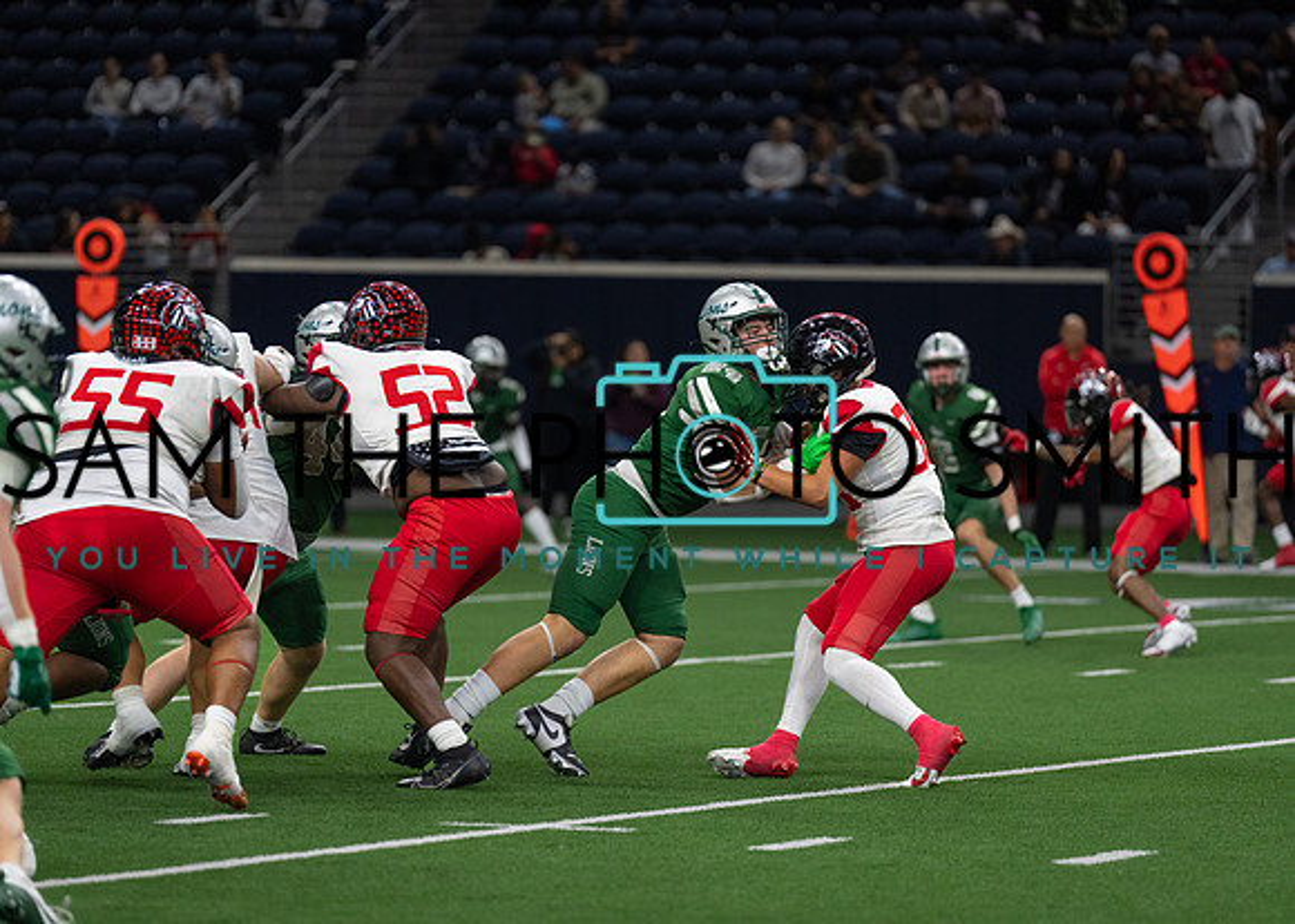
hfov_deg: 9.6
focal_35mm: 210
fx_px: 7706
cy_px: 462
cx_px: 648
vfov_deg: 6.9
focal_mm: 200
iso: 1600
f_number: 2.8
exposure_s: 1/1250
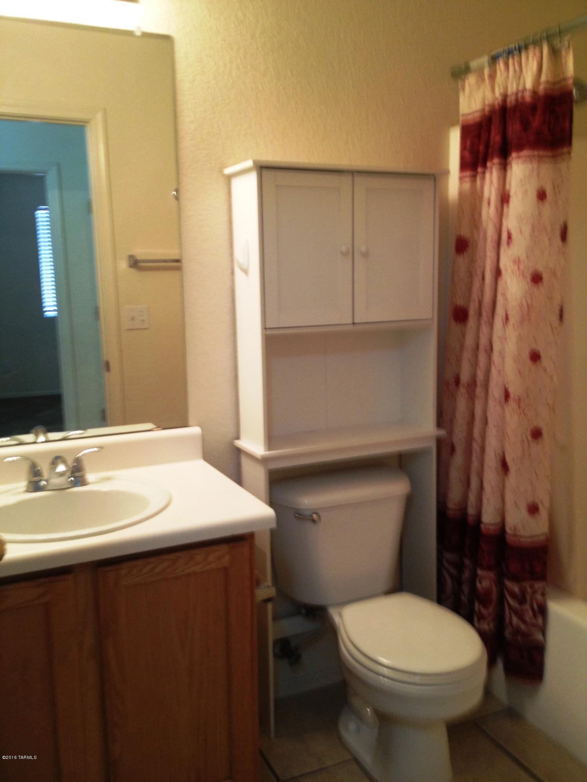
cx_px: 294
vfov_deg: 52.6
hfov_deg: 40.7
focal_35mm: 35
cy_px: 391
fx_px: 791
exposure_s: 1/20
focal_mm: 4.28
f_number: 2.4
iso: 100
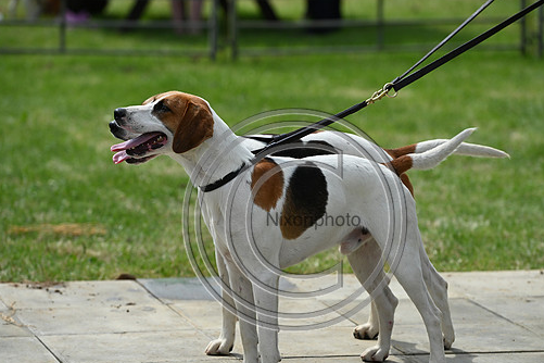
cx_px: 282
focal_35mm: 197
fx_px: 2977
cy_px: 205
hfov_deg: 10.4
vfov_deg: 7.0
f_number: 4.5
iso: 180
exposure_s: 1/1250
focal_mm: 170
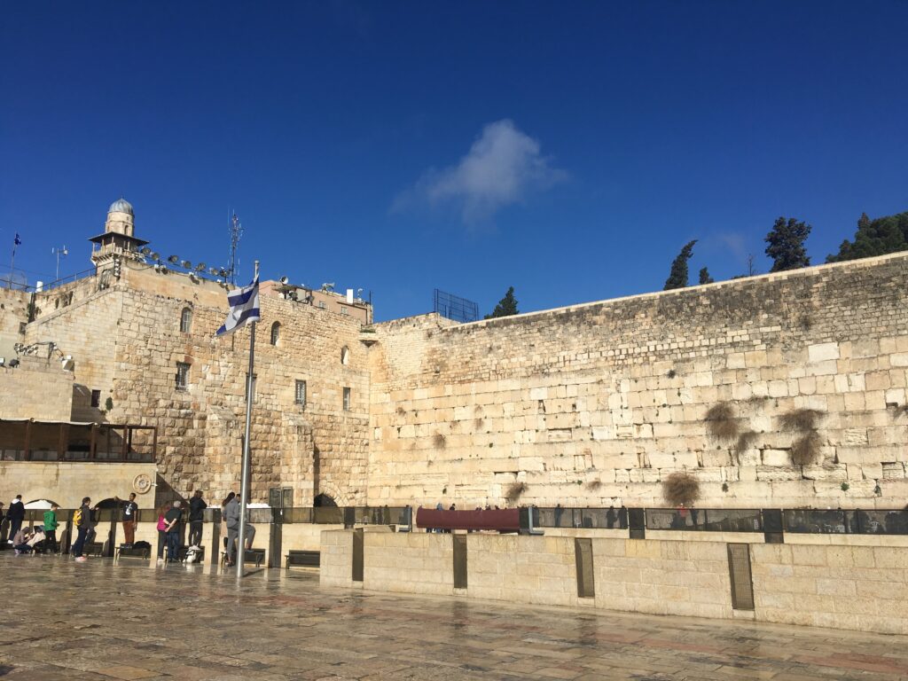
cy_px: 340
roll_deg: +1.1
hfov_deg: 61.7
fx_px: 761
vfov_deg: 48.2
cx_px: 454
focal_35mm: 29
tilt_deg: +10.2
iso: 25
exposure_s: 1/4049
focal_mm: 4.15
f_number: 2.2
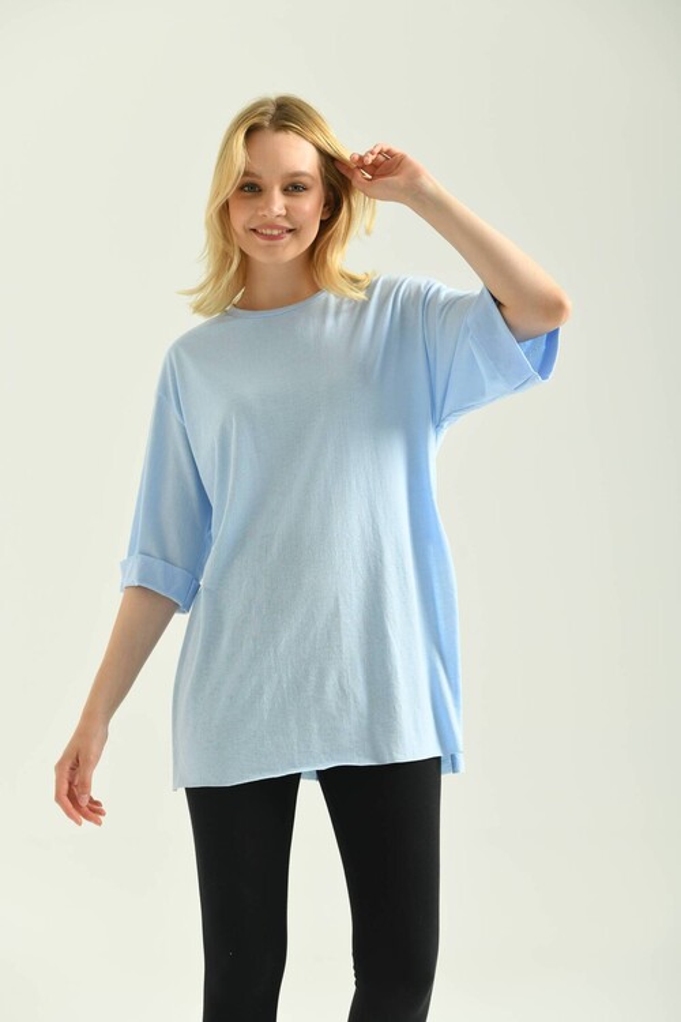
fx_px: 1986
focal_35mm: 70
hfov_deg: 19.5
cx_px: 340
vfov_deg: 28.8
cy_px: 511
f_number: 5.6
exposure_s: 1/160
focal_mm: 70
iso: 125
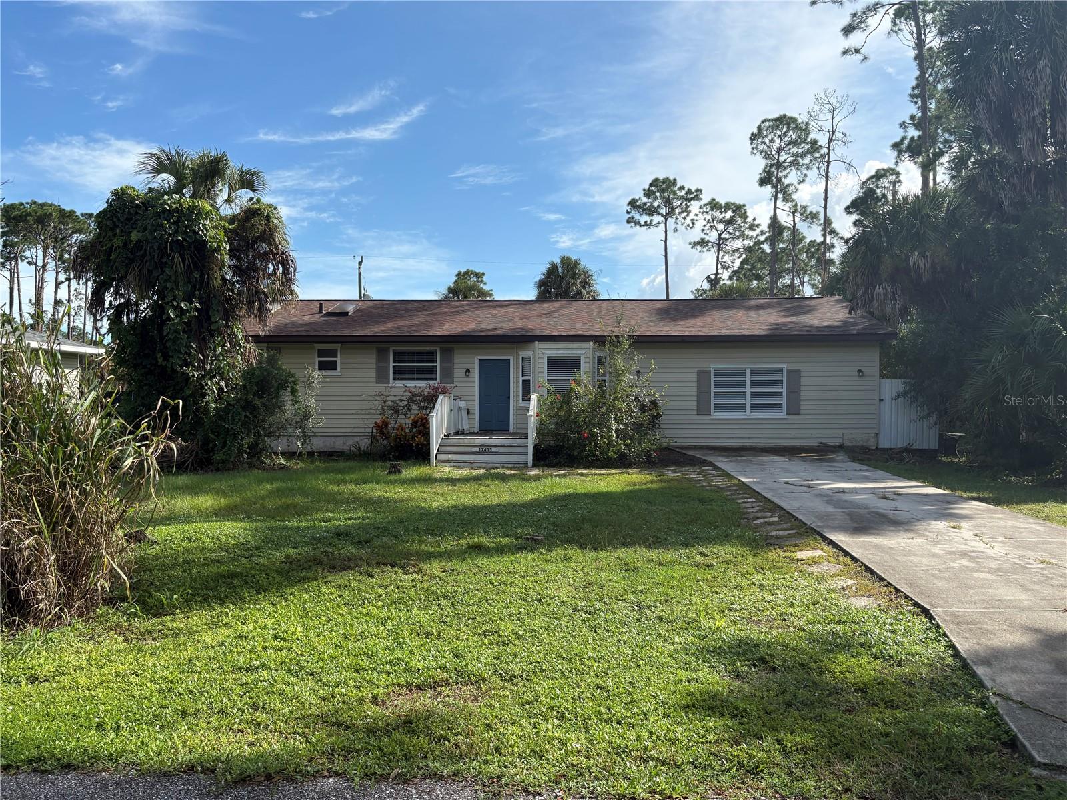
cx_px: 534
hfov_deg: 67.3
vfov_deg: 53.1
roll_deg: +0.4
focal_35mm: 26
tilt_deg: +0.6
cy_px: 400
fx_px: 801
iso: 50
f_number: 1.6
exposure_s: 1/2985
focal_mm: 5.96
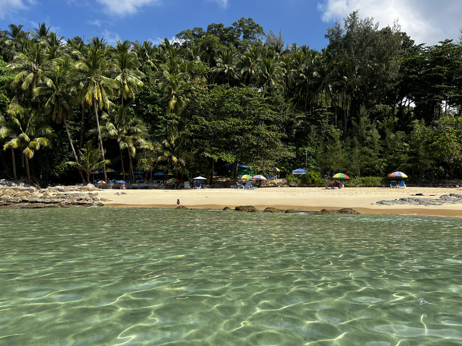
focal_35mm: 27
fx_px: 360
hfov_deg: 65.3
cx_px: 226
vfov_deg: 51.3
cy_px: 167
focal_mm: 5.7
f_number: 1.5
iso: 50
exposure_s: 1/3704
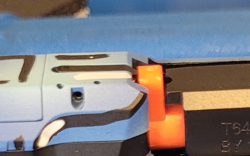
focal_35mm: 150
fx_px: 1022
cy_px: 395
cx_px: 169
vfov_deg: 8.0
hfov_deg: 13.9
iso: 250
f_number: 1.8
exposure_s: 1/40
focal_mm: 5.4
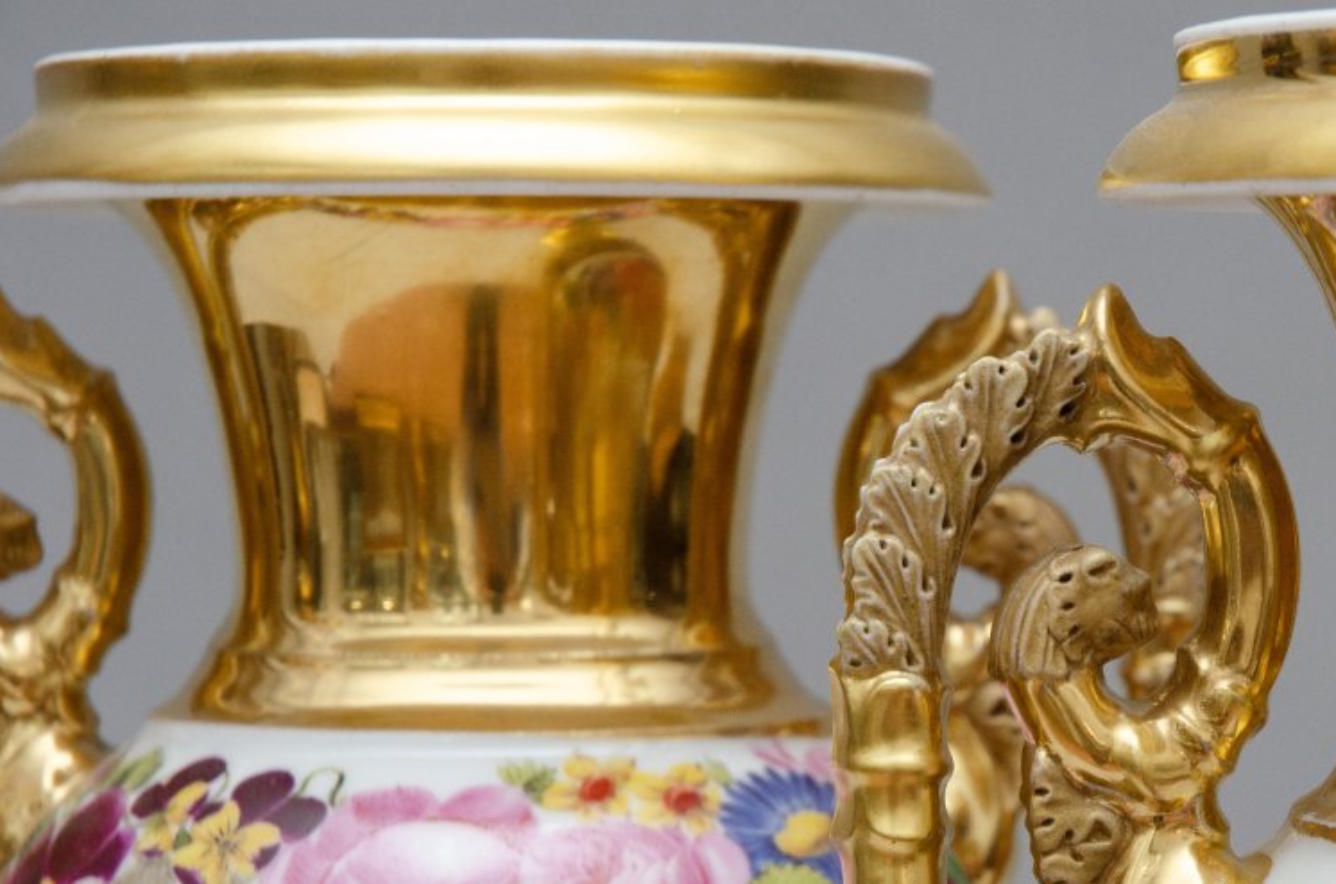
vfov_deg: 8.1
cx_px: 1042
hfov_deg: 12.1
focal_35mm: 169
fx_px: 6258
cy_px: 676
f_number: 8
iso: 200
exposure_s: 1/125
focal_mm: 70
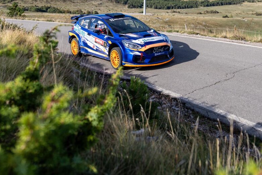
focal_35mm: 45
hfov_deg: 43.6
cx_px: 131
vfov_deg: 29.3
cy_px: 36
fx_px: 328
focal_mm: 27
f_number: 4
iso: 250
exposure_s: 1/2500
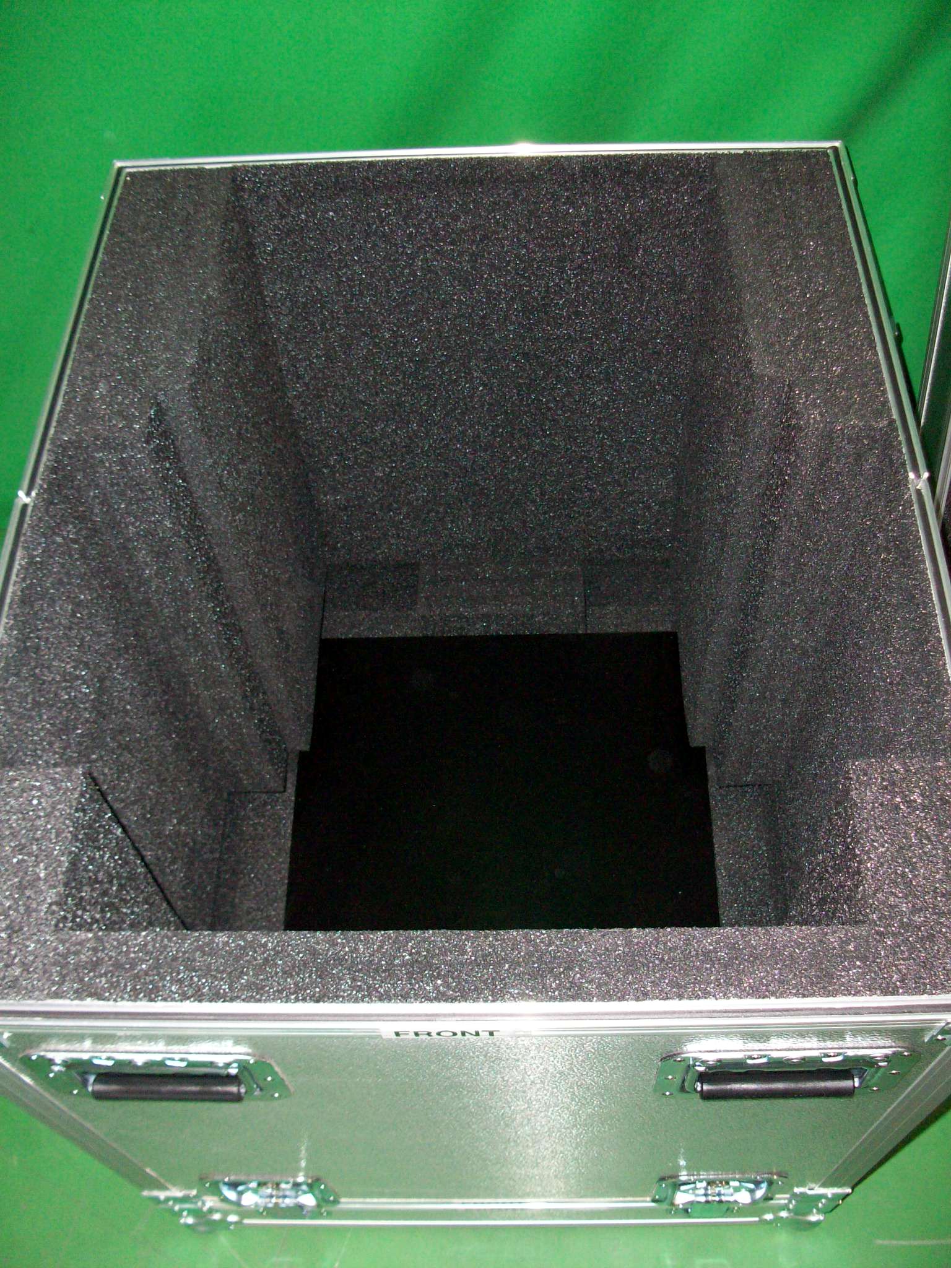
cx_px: 476
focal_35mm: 34
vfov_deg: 54.0
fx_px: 1245
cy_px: 634
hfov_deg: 41.8
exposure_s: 1/60
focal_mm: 5.7
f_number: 2.8
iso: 160
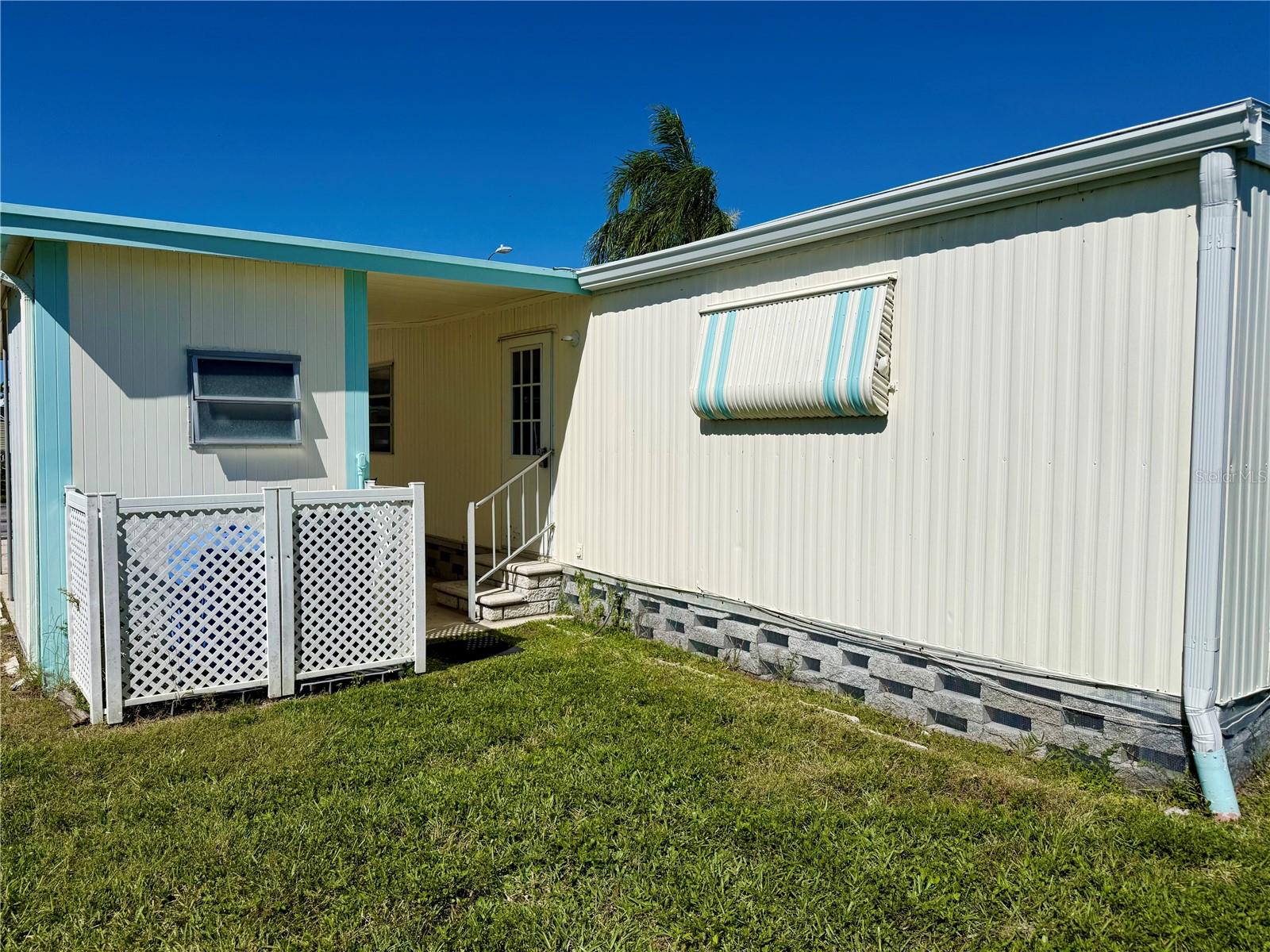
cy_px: 476
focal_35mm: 24
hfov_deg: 71.6
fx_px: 881
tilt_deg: -2.1
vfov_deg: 56.8
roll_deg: -0.7
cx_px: 635
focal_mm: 6.76
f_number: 1.78
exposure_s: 1/14286
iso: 64
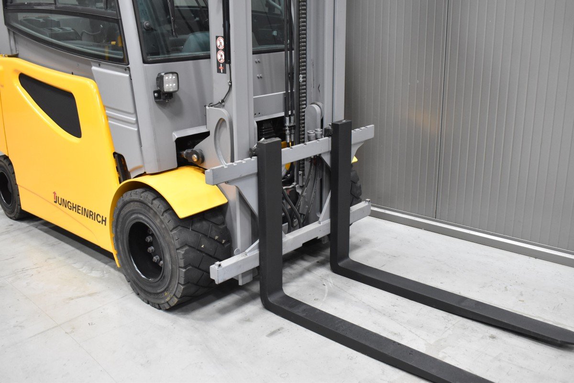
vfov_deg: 36.9
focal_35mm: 36
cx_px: 287
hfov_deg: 53.1
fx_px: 574
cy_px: 192
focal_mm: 24
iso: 1600
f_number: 4.5
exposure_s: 1/40
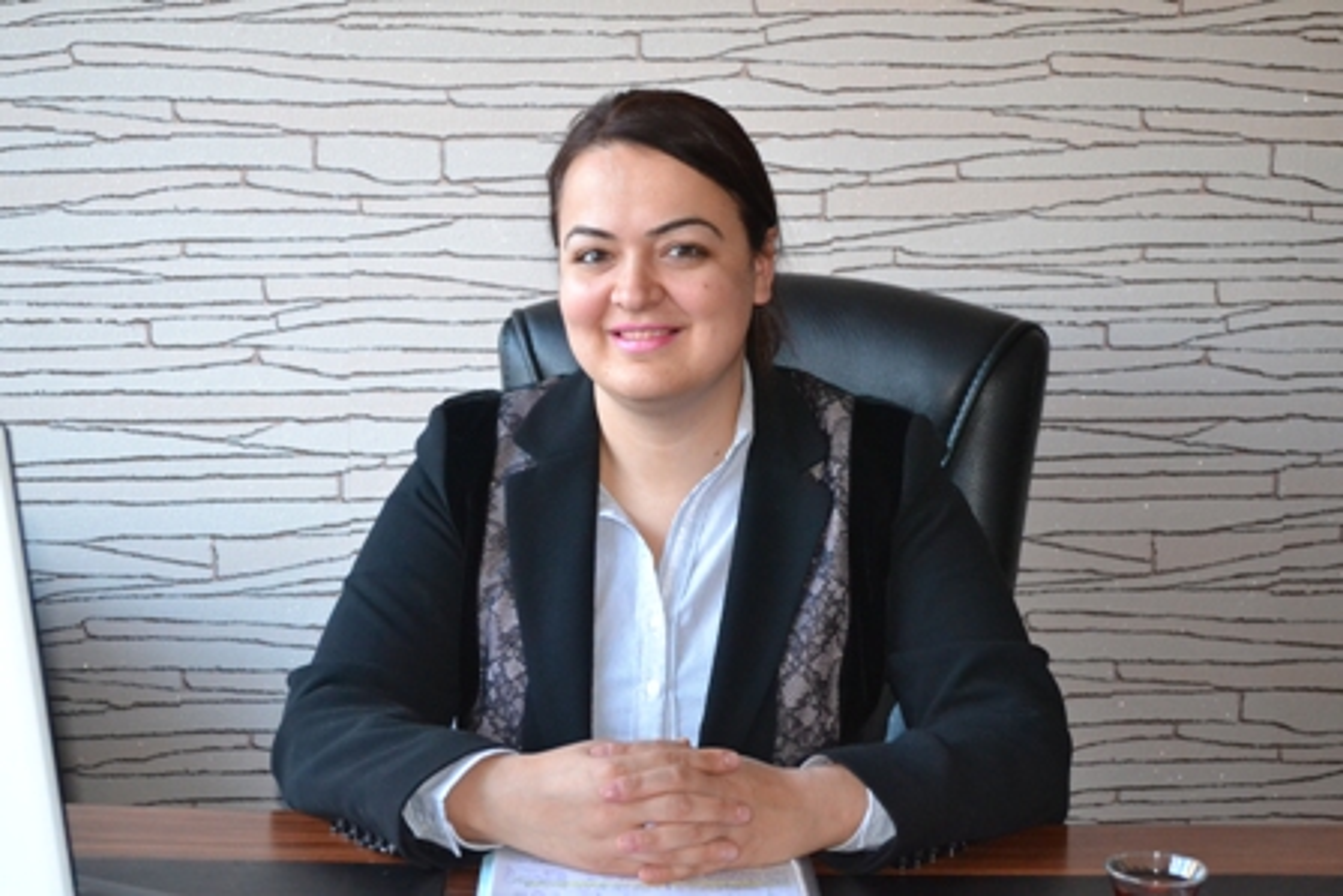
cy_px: 448
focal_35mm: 60
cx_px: 672
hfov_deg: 33.4
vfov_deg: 22.6
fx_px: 2239
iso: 2500
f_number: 5.3
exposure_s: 1/60
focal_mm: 40
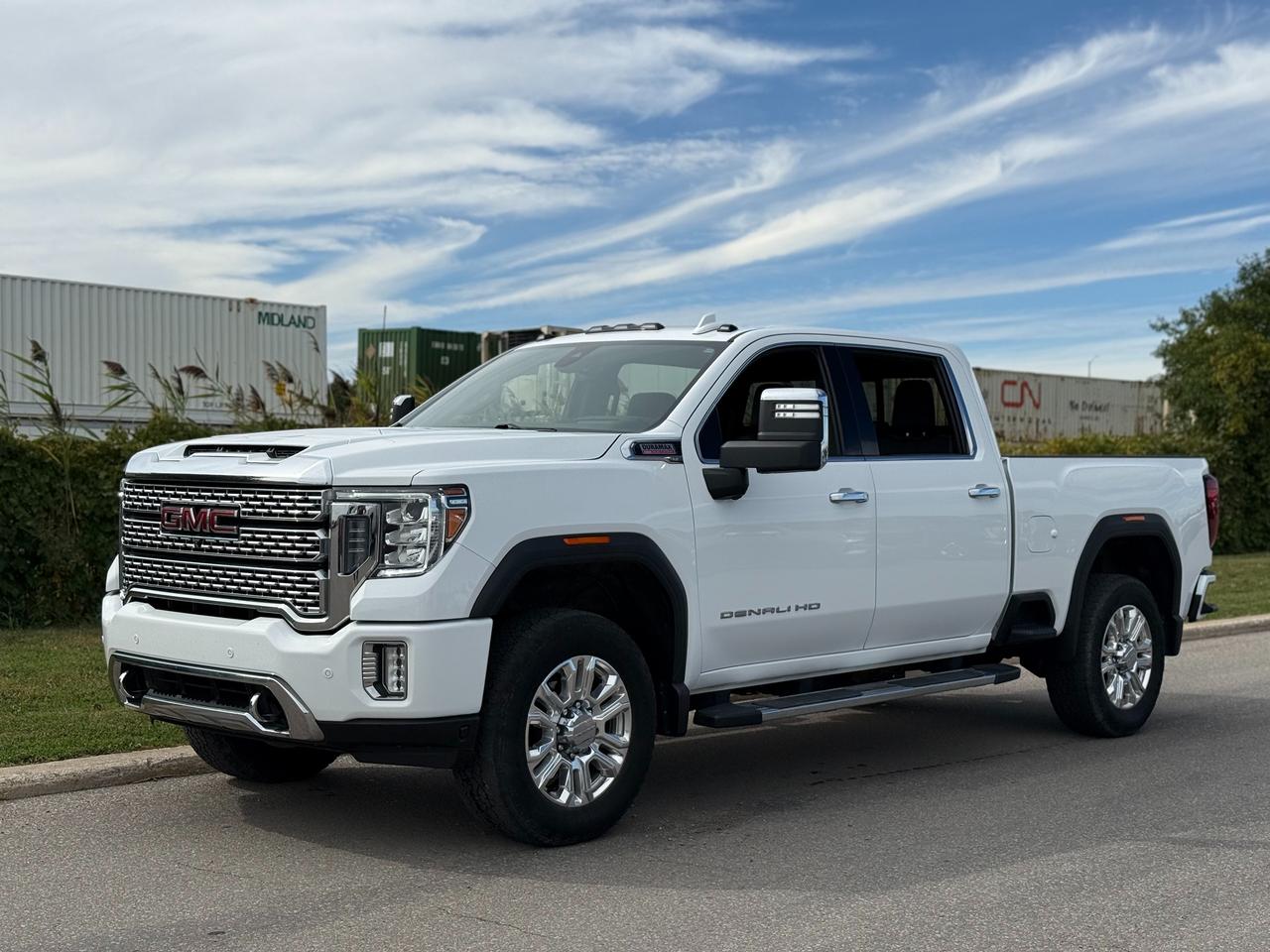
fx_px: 1761
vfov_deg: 30.3
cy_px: 476
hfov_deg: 39.7
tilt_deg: +0.7
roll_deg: -0.4
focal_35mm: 48
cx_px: 635
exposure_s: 1/7874
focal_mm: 6.76
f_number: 1.78
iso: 80
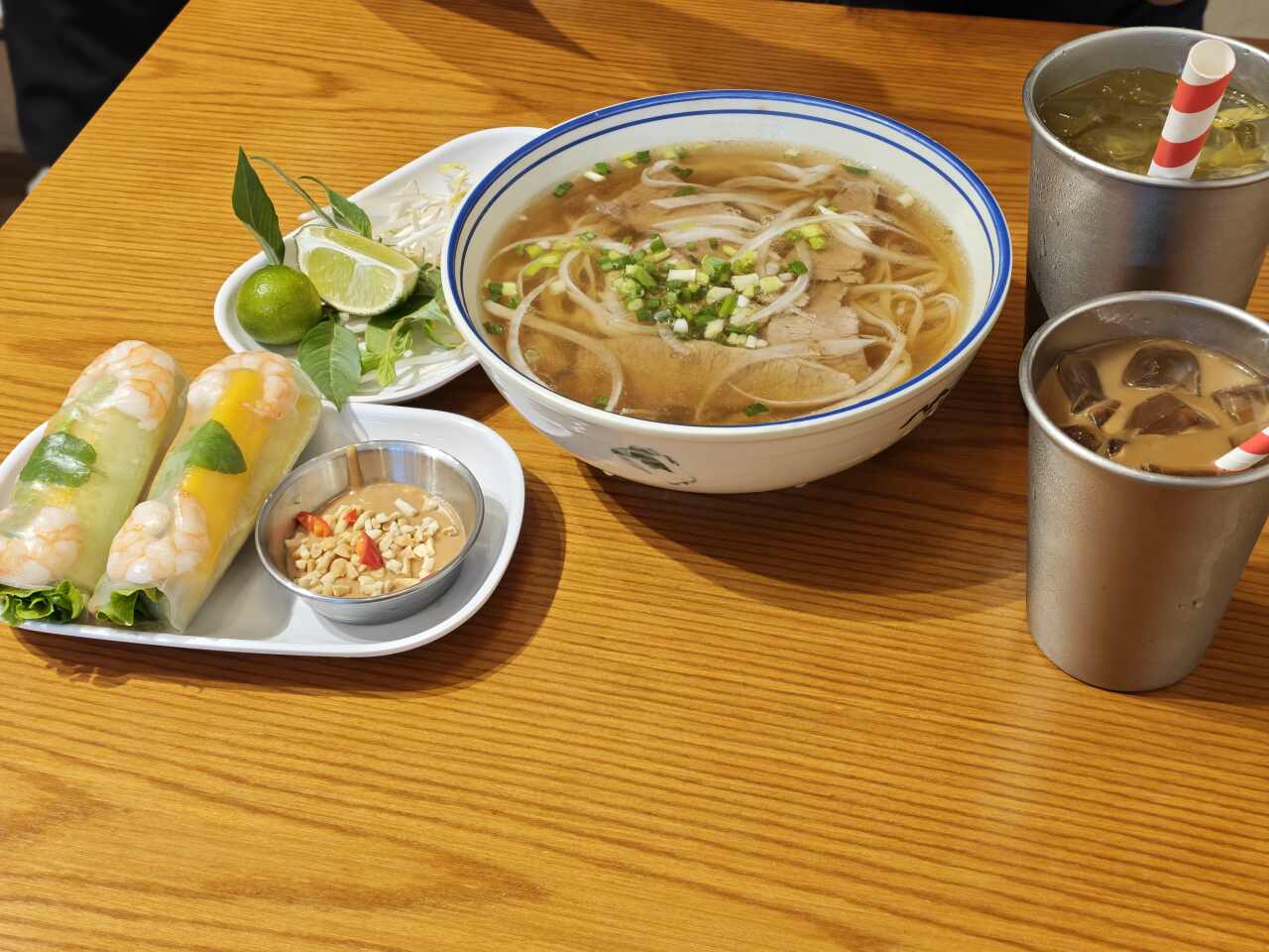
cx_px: 634
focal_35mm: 46
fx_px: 1686
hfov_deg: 41.2
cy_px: 476
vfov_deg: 31.5
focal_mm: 6.62
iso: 200
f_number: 1.67
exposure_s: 1/100
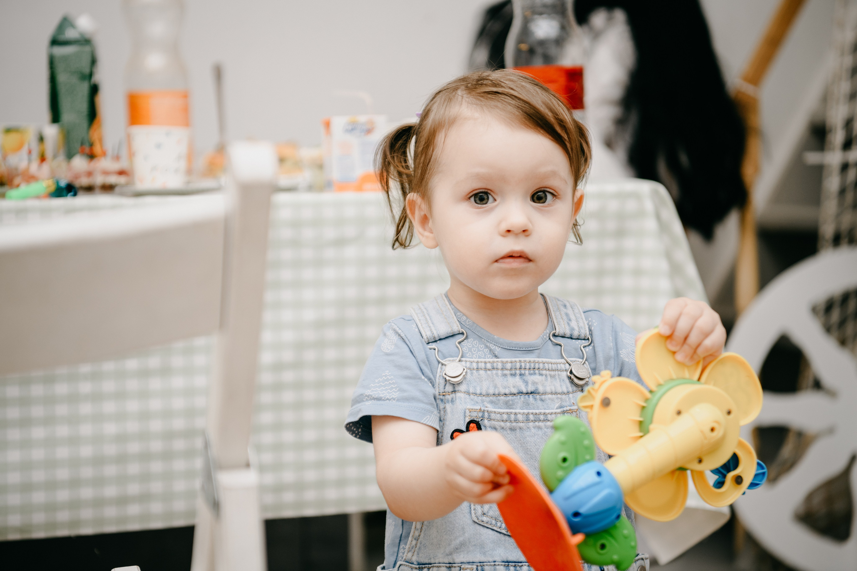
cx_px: 428
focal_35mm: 70
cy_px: 286
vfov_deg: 19.5
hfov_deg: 28.8
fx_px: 1666
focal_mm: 70
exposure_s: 1/160
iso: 125
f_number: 3.2
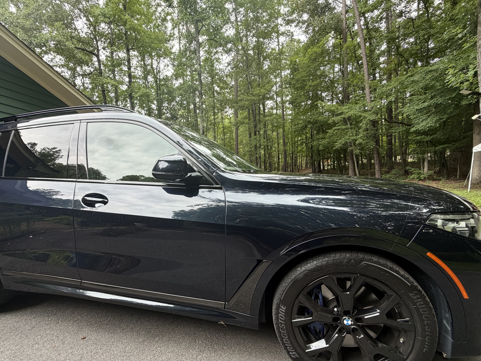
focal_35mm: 18
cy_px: 203
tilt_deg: -4.3
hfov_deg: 87.3
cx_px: 210
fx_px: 250
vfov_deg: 71.3
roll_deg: +2.2
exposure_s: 1/121
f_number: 2.2
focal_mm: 2.22
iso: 200
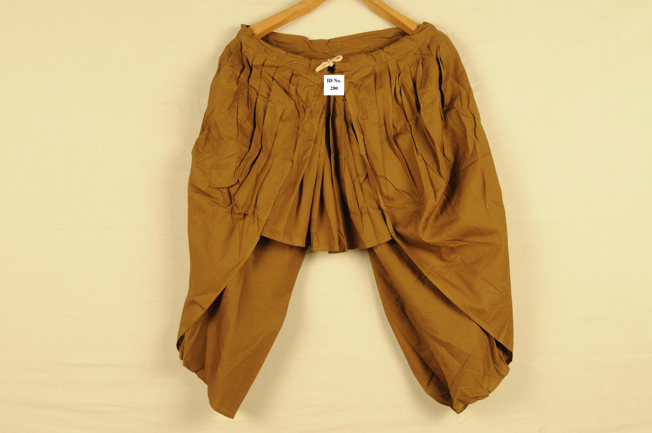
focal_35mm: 51
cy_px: 216
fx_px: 923
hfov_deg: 38.9
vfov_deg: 26.4
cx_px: 326
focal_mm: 34
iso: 400
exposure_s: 1/5
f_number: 16
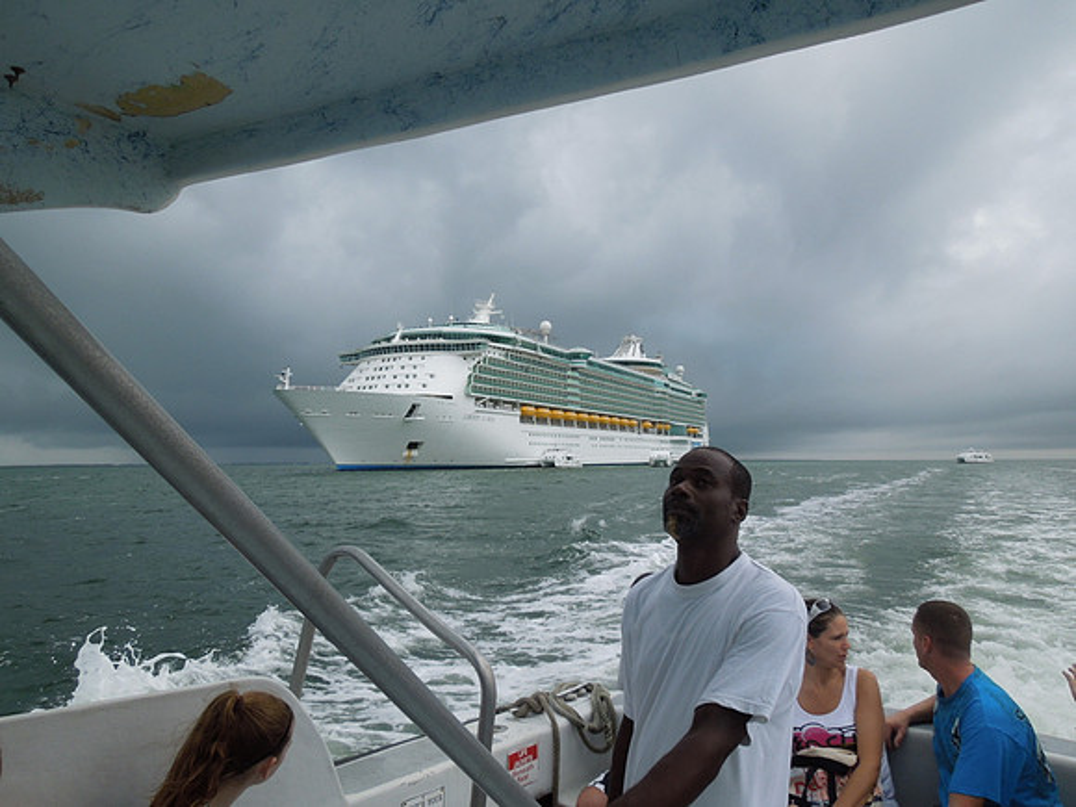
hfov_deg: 69.4
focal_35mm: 25
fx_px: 777
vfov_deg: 54.9
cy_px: 404
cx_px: 538
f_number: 3.3
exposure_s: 1/800
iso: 100
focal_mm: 4.5
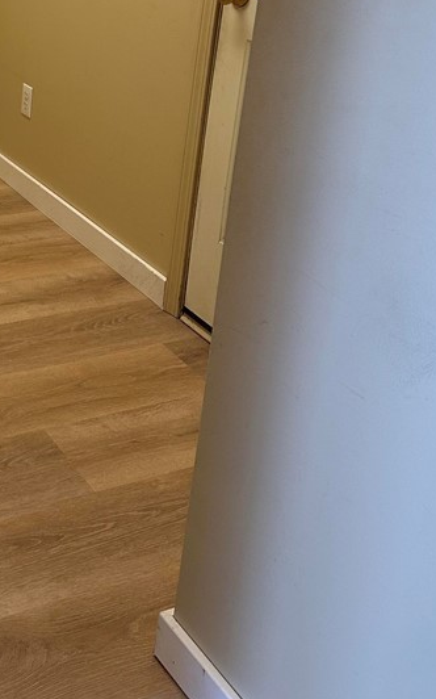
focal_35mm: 49
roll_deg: -3.2
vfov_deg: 38.3
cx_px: -30
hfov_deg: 24.7
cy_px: 71
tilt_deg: -14.8
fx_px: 933
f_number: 1.78
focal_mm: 6.86
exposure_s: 1/60
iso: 125
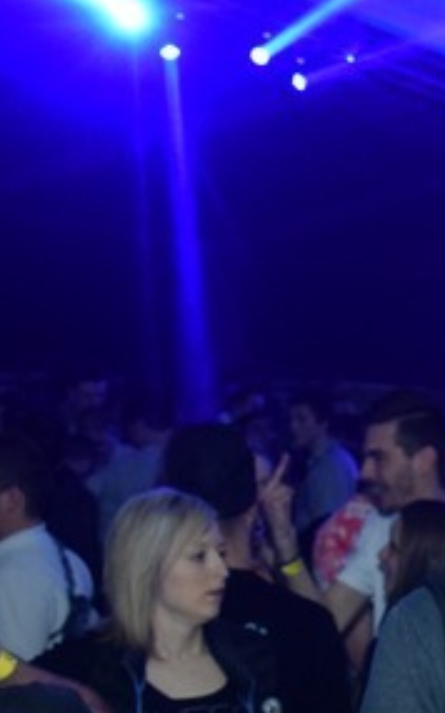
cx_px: 809
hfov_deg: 10.8
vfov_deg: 18.3
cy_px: 443
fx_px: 2209
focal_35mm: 114
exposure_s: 1/40
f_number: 3.5
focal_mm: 21
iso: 1600
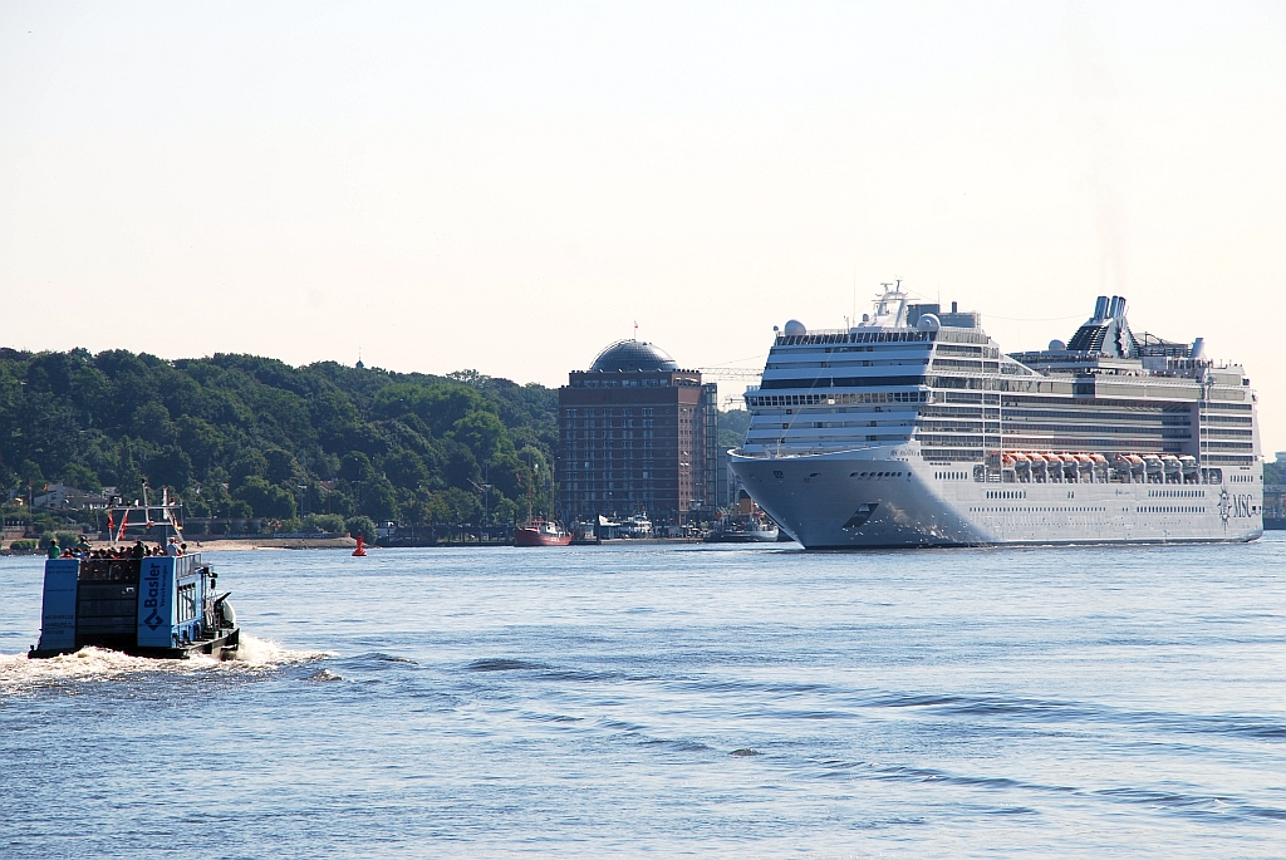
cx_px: 643
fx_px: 7241
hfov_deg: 10.1
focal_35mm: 202
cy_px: 430
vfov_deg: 6.8
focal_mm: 135
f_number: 10
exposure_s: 1/250
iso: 100
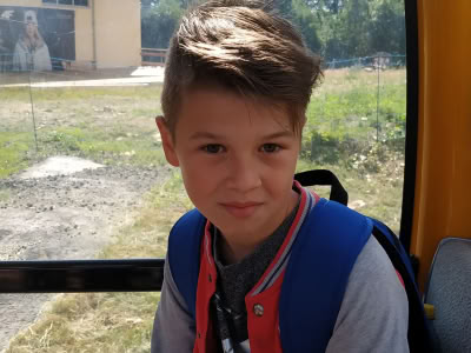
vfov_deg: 56.8
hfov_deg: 71.6
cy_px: 176
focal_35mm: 24
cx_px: 236
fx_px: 327
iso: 160
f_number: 1.9
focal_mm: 3.94
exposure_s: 1/511
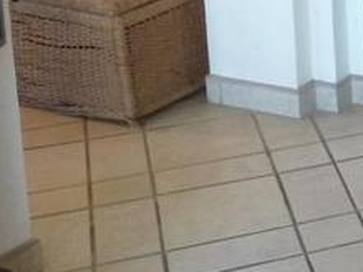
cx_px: 648
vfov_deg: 11.7
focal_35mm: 117
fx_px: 1226
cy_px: -216
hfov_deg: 14.8
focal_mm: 4.1
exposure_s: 1/30
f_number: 3.3
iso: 250
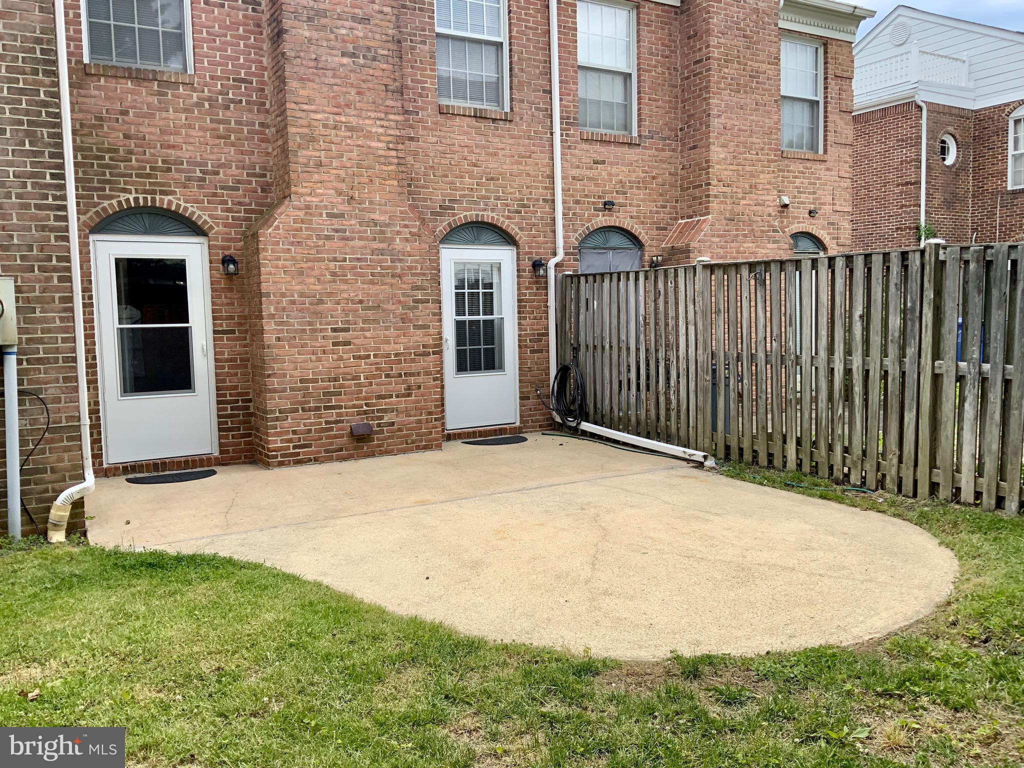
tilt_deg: -5.4
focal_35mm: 29
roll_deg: +1.5
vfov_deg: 48.2
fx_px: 858
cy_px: 384
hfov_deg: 61.7
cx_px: 512
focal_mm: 3
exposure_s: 1/635
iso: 16
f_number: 1.8
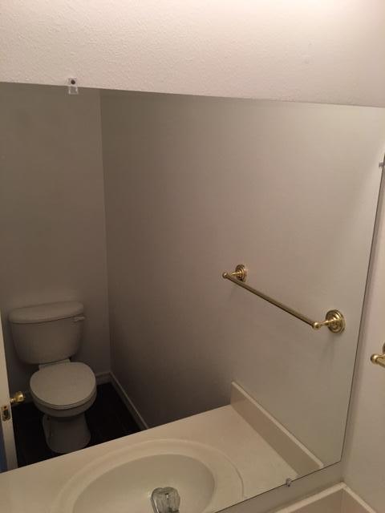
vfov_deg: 61.7
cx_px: 192
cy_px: 256
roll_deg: -0.9
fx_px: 430
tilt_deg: -13.7
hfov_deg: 48.2
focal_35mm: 29
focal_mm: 4.15
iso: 32
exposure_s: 1/30
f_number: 2.2
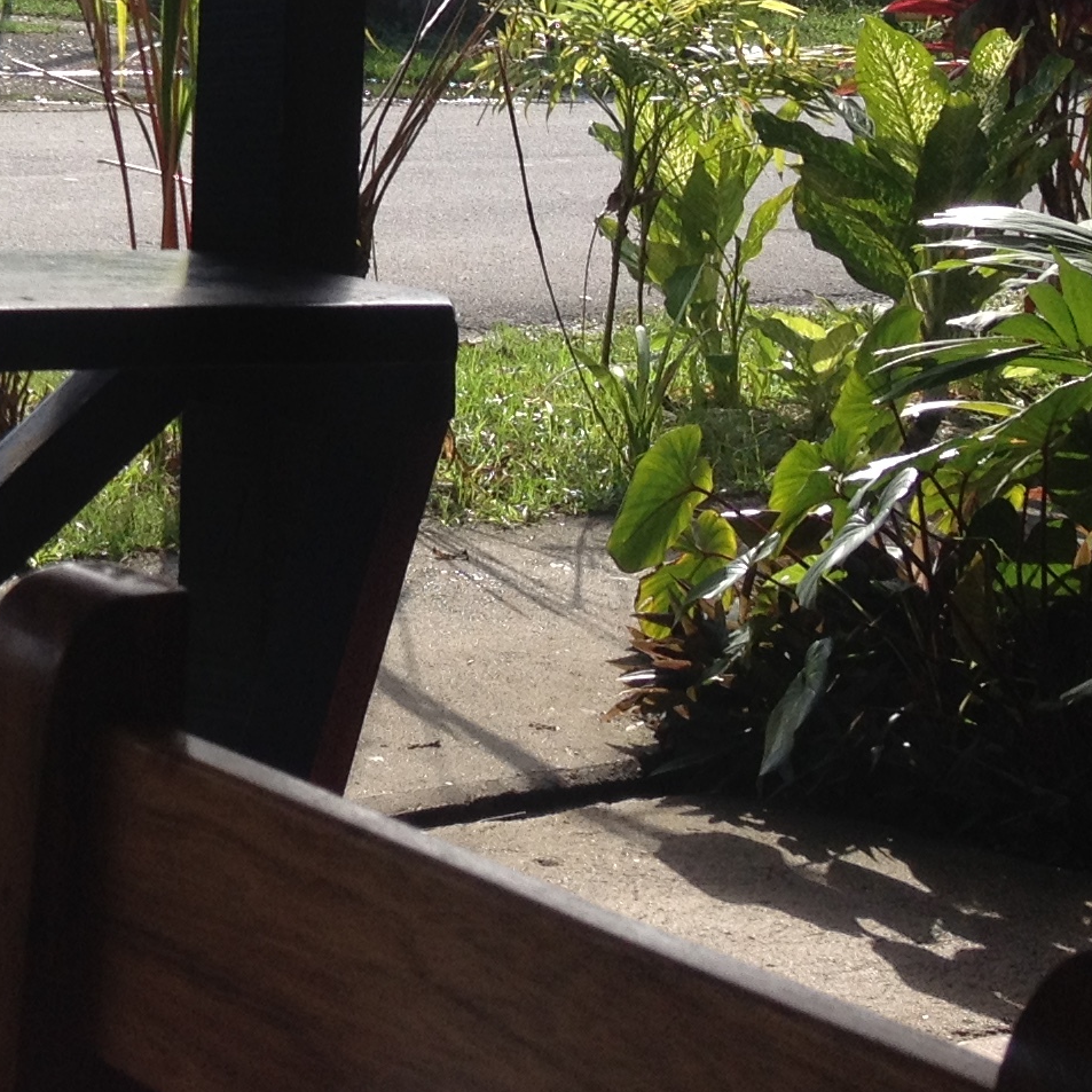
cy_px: 25
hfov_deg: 15.3
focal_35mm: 106
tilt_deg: -6.5
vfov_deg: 16.1
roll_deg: -1.4
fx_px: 3783
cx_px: -510
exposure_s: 1/836
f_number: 2.4
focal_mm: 4.28
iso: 50
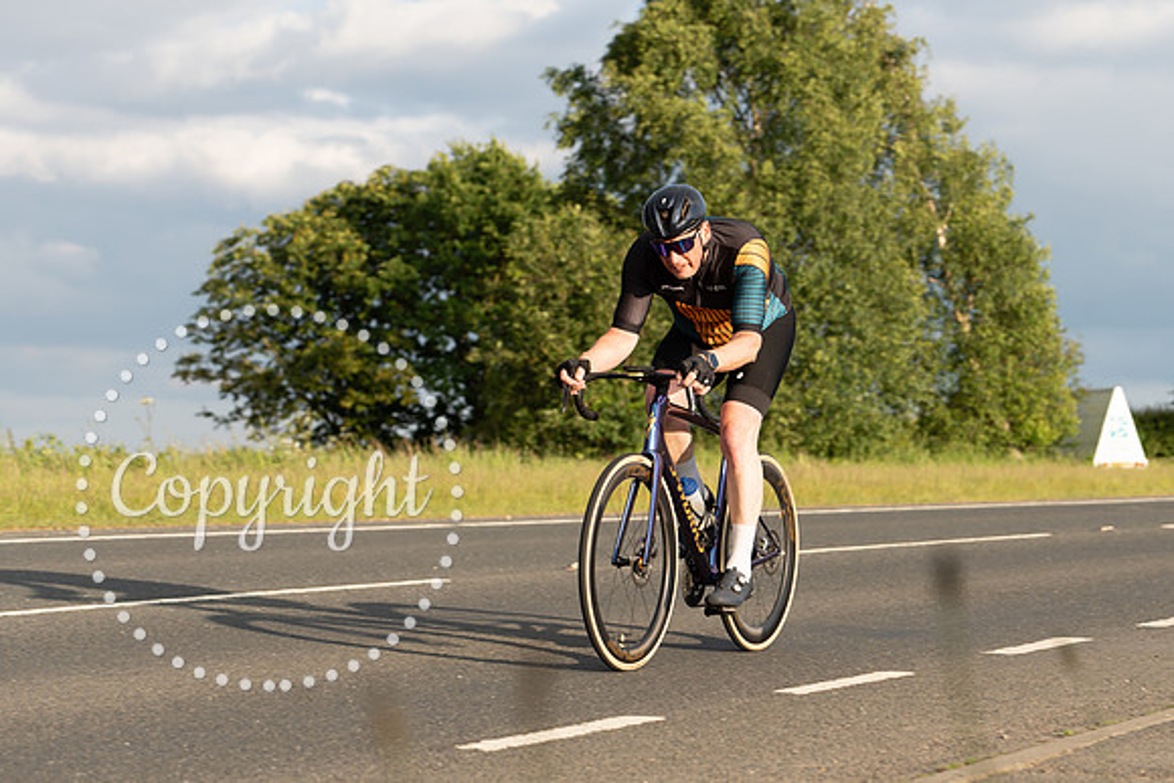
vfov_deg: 14.7
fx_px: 3041
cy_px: 384
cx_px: 740
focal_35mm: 93
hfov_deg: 21.8
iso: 125
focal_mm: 74
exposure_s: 1/500
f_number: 4
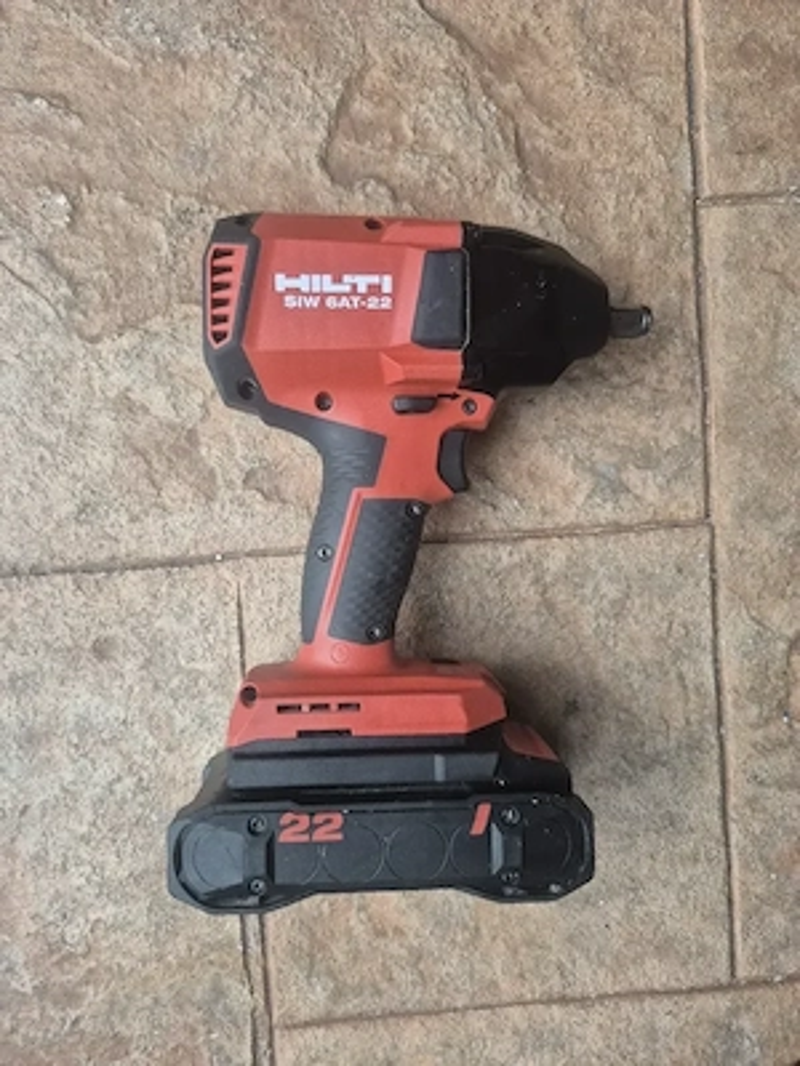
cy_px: 533
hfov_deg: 58.9
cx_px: 400
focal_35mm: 23
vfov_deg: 73.9
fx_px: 709
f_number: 1.8
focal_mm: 5.4
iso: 200
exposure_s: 1/100
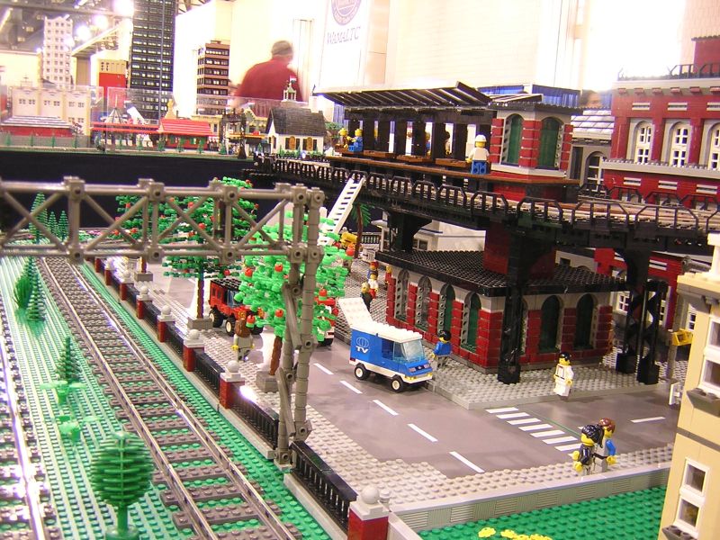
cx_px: 360
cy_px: 270
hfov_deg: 51.4
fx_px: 749
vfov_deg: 39.7
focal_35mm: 36
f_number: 2.6
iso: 127
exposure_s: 1/3.5
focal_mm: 4.7
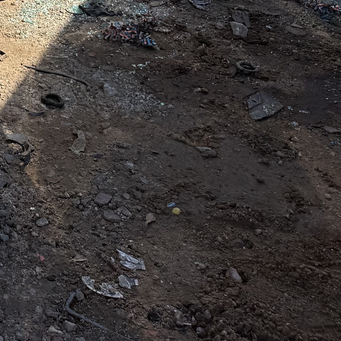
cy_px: -196
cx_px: -200
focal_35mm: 90
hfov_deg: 17.1
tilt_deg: -9.6
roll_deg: -0.6
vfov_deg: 17.1
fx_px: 1003
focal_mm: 6.76
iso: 80
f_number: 1.78
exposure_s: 1/2232
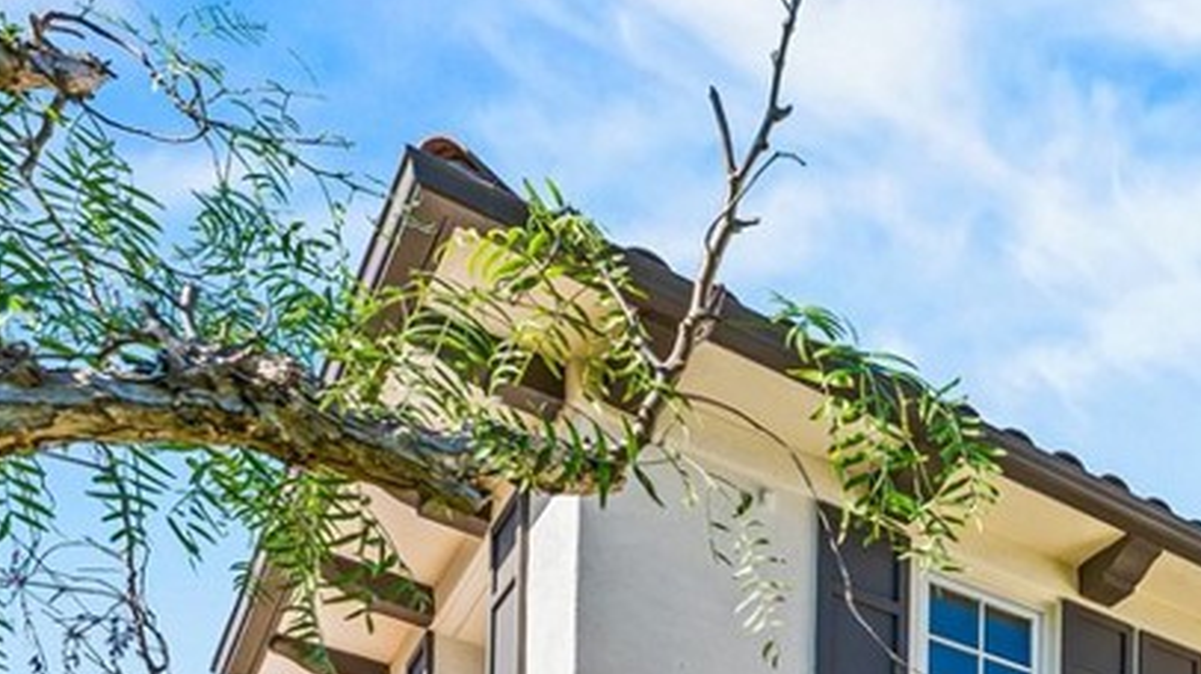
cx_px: 1509
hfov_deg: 37.4
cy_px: 891
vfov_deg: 26.7
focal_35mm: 37
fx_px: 1178
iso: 250
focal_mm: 14
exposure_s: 1/400
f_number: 6.3
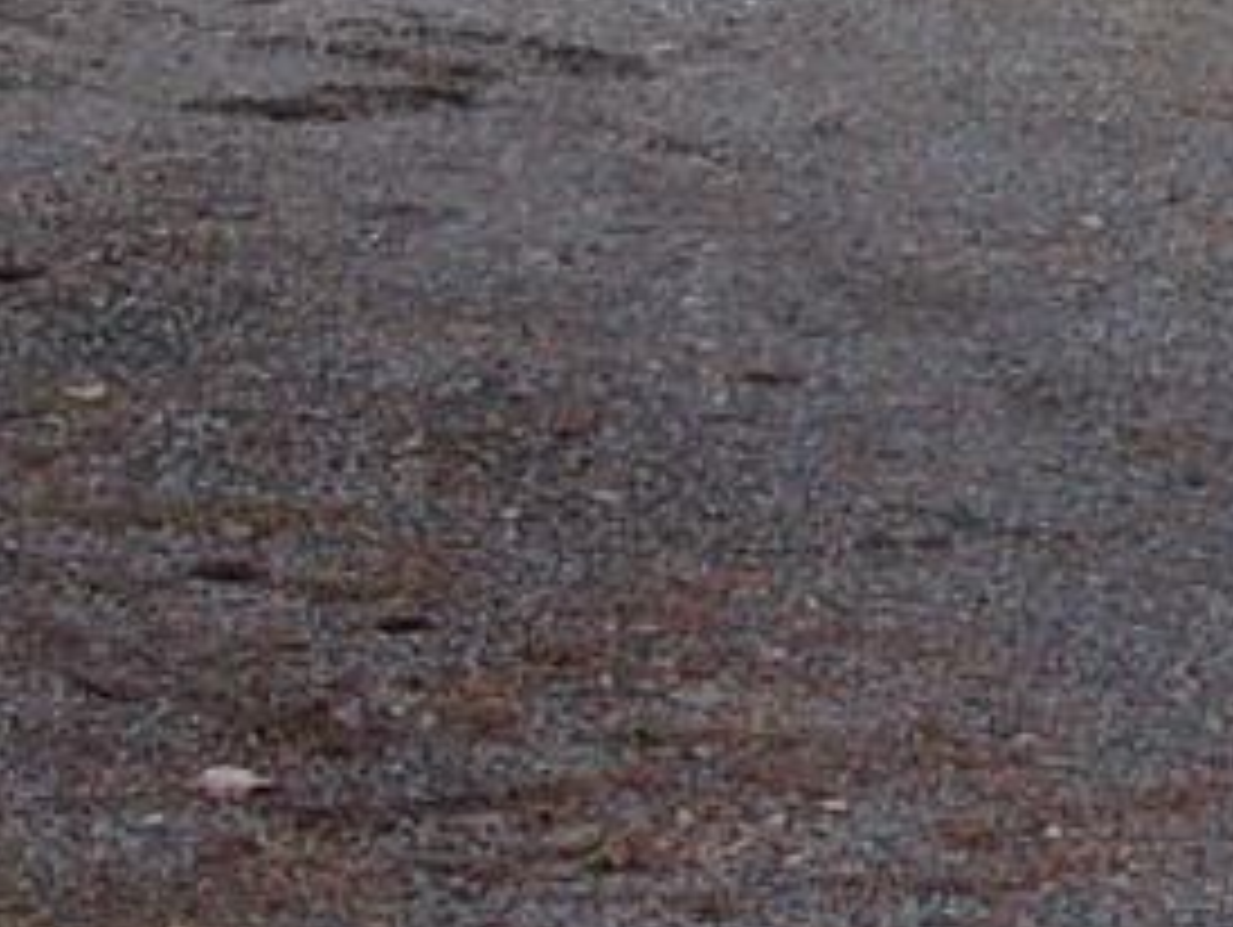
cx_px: 2718
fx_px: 8948
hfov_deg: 7.5
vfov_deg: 5.6
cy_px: -1714
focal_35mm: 251
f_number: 4.7
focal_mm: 7.8
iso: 80
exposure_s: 1/180
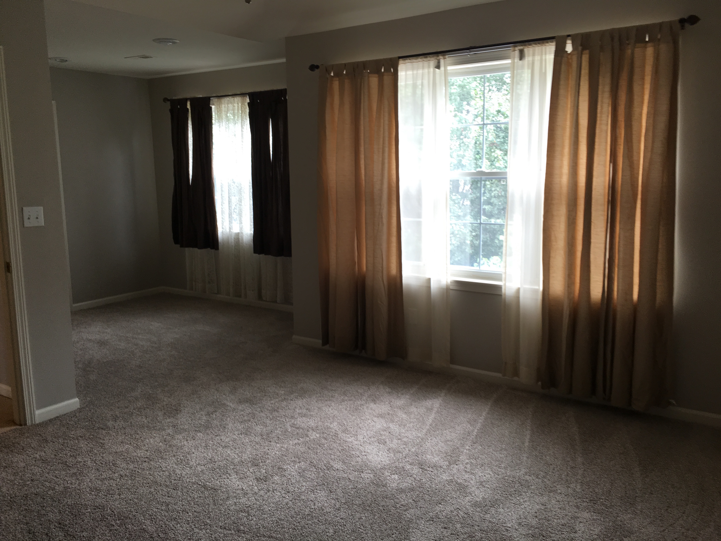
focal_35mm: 29
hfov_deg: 61.7
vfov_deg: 48.2
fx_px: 604
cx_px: 360
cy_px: 270
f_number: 2.2
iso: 32
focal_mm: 4.15
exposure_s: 1/60
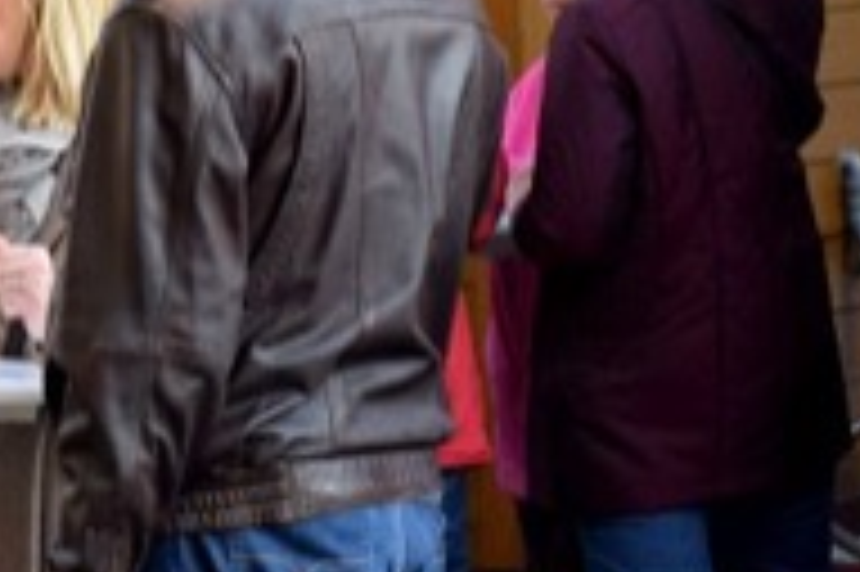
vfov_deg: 4.4
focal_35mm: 314
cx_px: -801
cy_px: 178
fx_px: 7494
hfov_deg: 6.4
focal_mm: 50
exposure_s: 1/125
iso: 400
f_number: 6.3
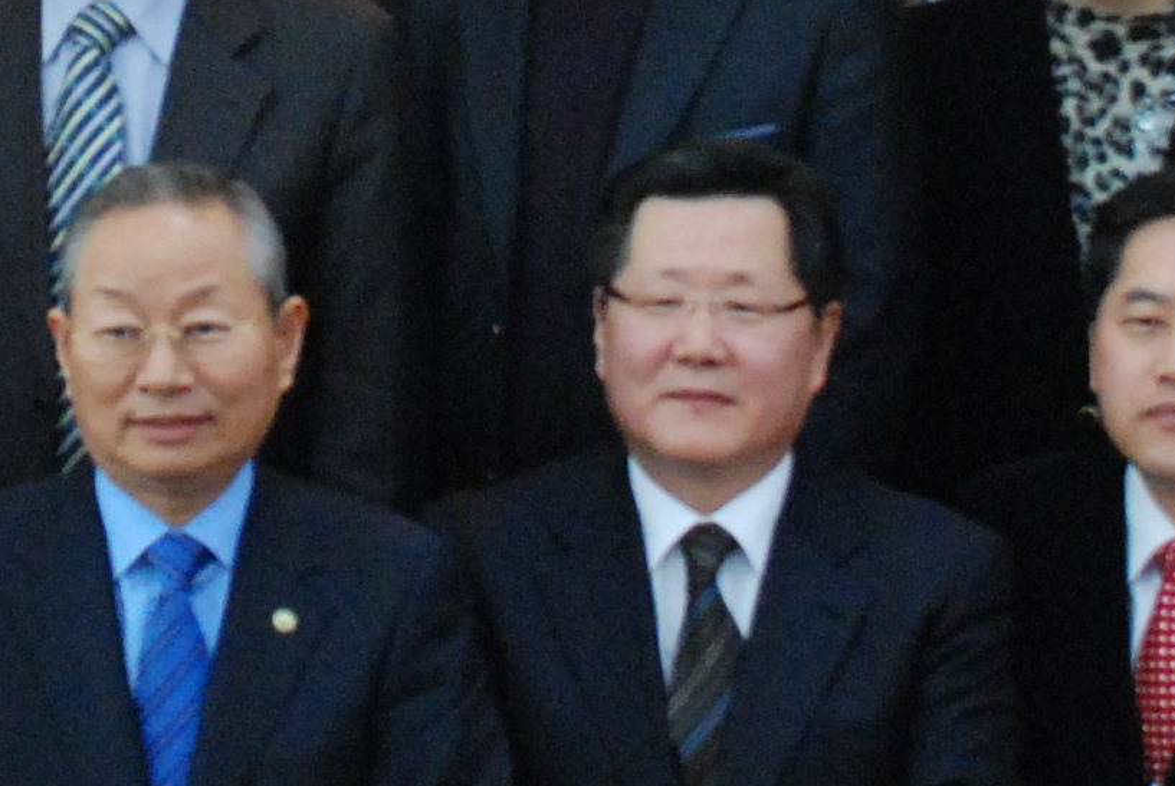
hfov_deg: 10.3
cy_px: -167
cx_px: 35
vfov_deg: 6.9
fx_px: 6503
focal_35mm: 199
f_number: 4.5
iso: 1250
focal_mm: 28
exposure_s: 1/80
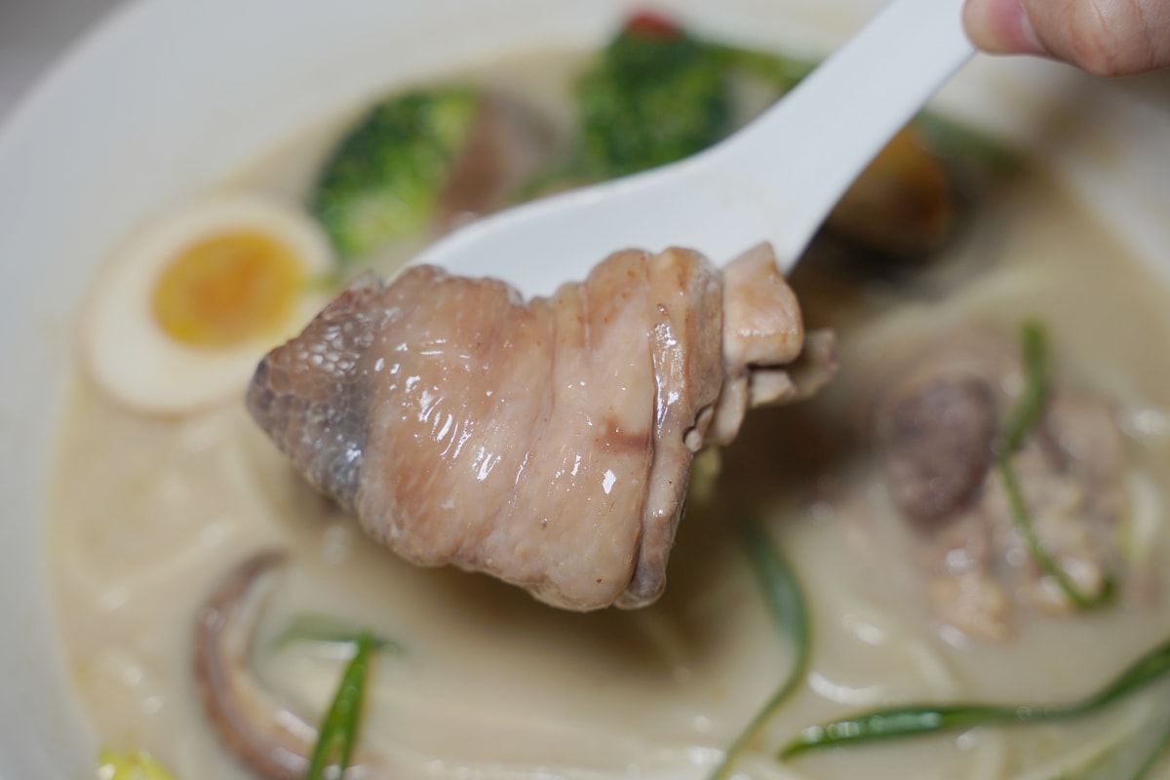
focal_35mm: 75
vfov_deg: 18.2
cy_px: 390
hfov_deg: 27.0
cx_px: 585
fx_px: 2437
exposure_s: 1/100
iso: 100
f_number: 4.5
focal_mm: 75
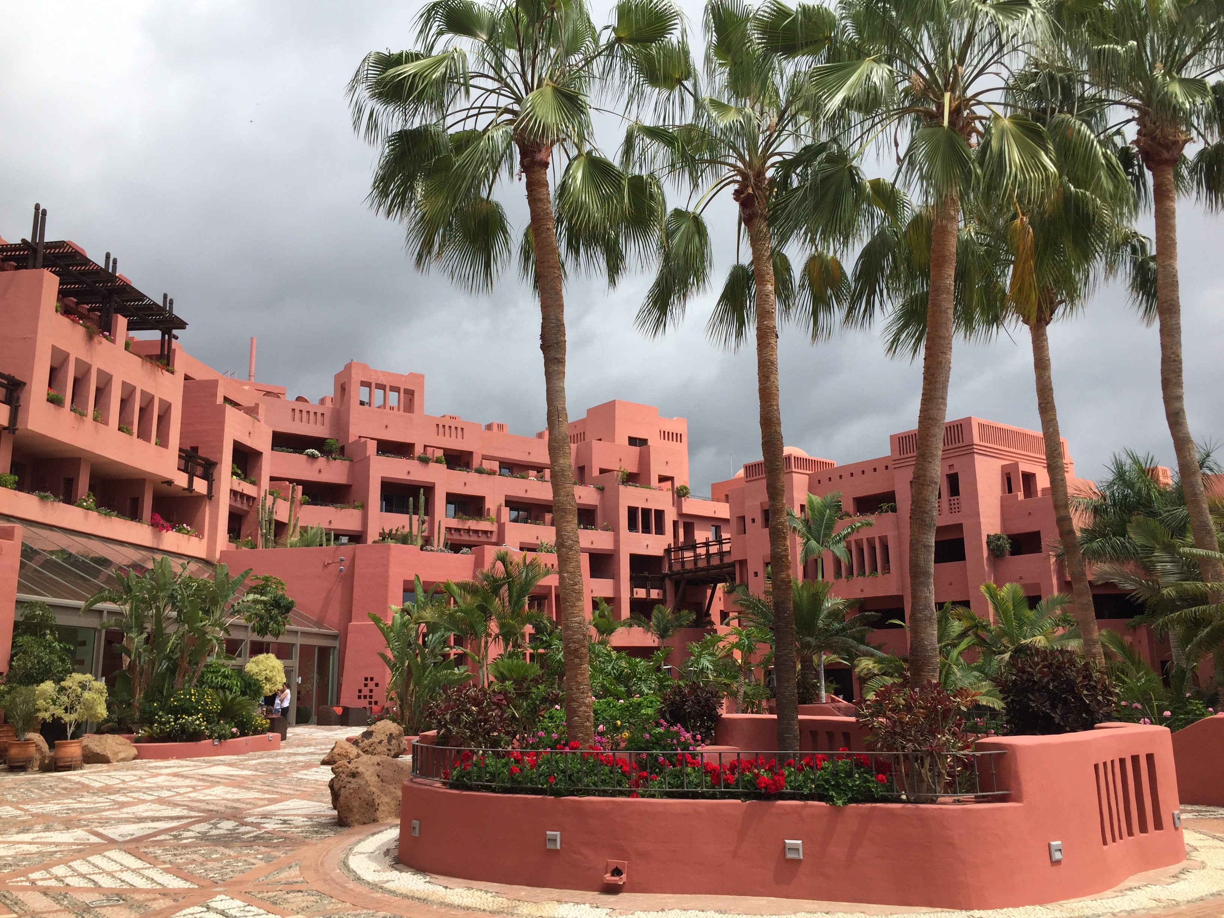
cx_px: 612
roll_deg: +0.5
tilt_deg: +12.8
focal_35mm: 29
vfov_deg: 48.2
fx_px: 1025
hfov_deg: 61.7
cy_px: 459
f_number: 2.2
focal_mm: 4.15
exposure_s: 1/1721
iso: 32
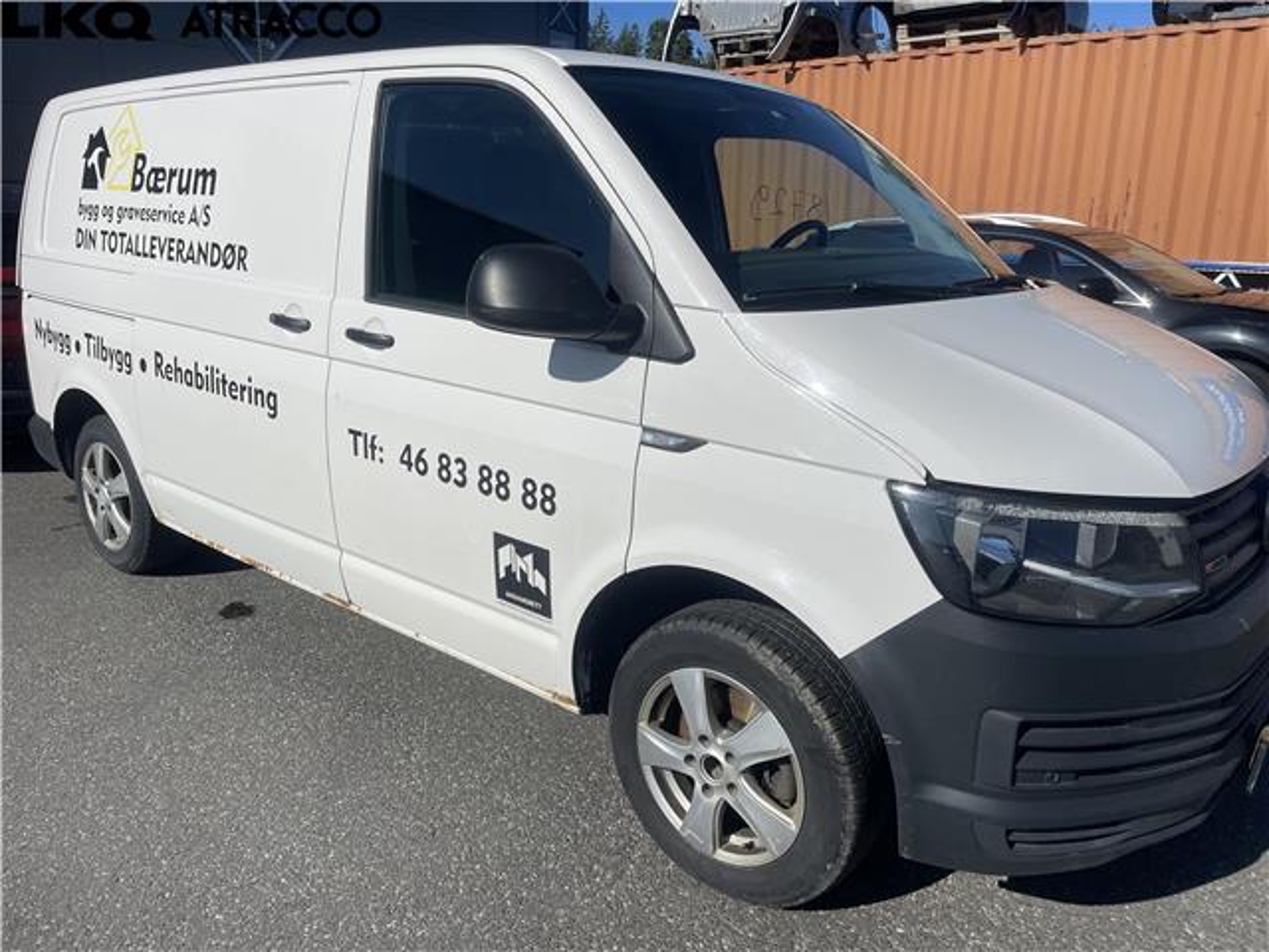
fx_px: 953
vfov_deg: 53.1
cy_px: 476
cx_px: 634
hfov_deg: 67.3
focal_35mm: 26
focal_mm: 4.2
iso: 32
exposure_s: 1/10753
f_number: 1.6
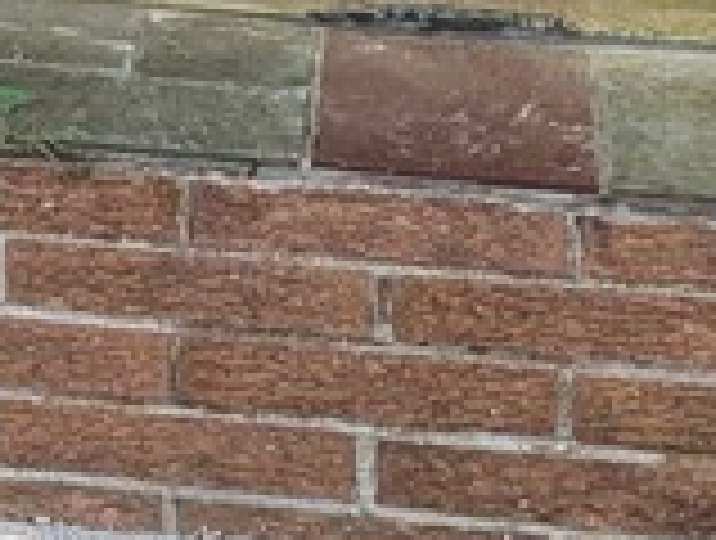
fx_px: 3193
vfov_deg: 8.7
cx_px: -254
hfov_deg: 12.4
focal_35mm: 154
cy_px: -778
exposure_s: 1/120
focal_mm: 6.9
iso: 150
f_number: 1.68
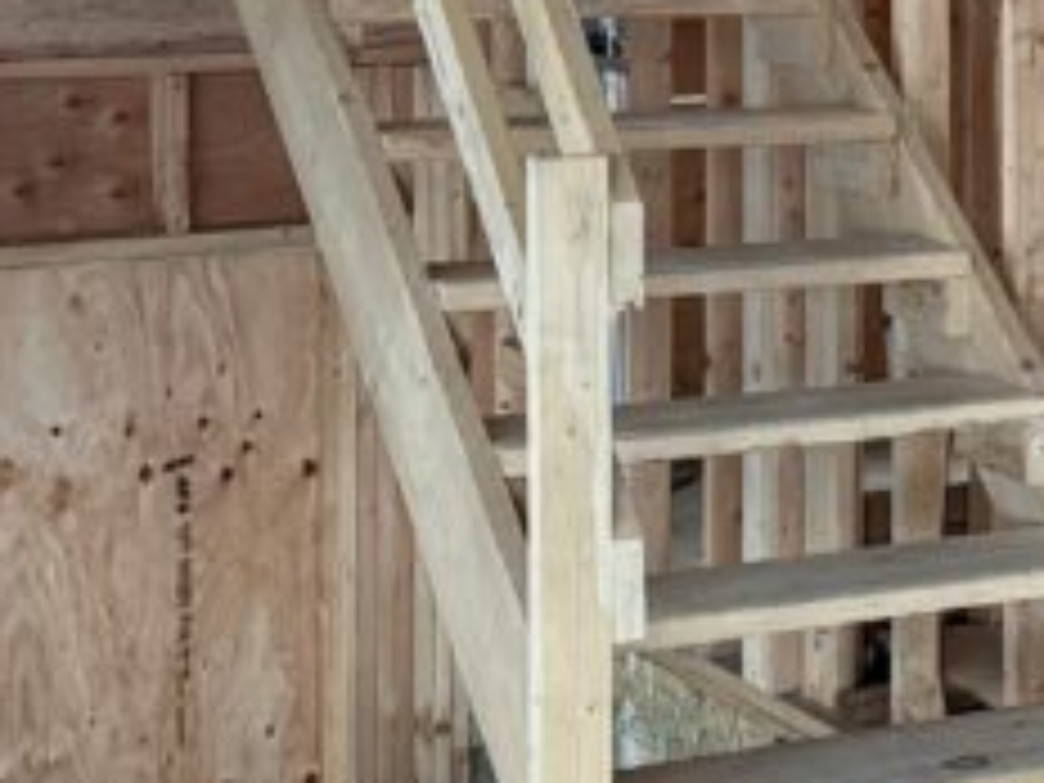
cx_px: 1246
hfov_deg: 17.7
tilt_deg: -2.1
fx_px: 3197
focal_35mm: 106
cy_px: -14
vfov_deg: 13.7
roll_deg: +0.2
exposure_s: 1/60
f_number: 1.78
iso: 640
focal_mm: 6.76
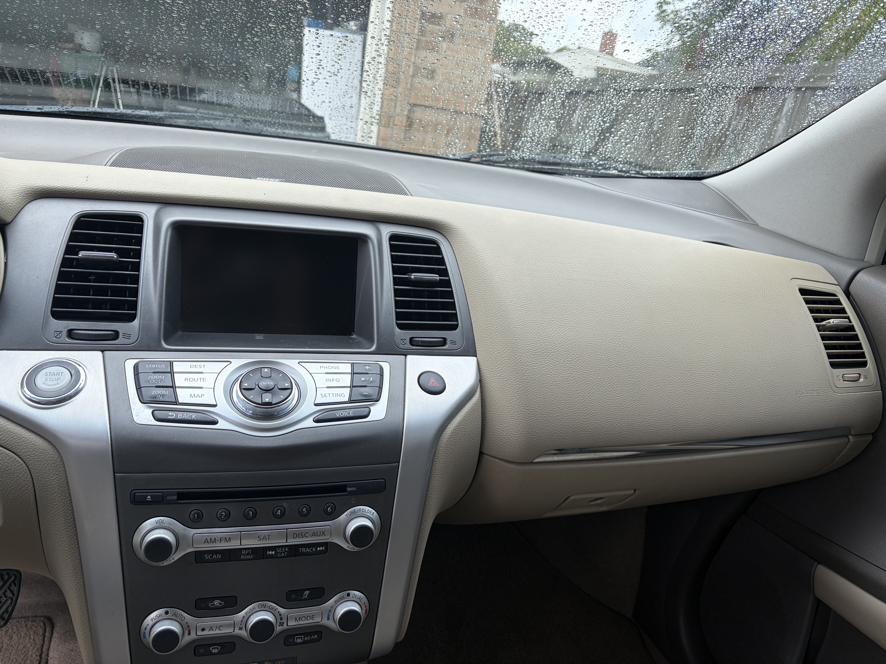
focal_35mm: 26
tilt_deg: -16.9
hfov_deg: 67.3
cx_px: 443
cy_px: 332
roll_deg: -8.4
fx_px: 665
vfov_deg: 53.1
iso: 50
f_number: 1.6
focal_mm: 5.96
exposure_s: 1/519
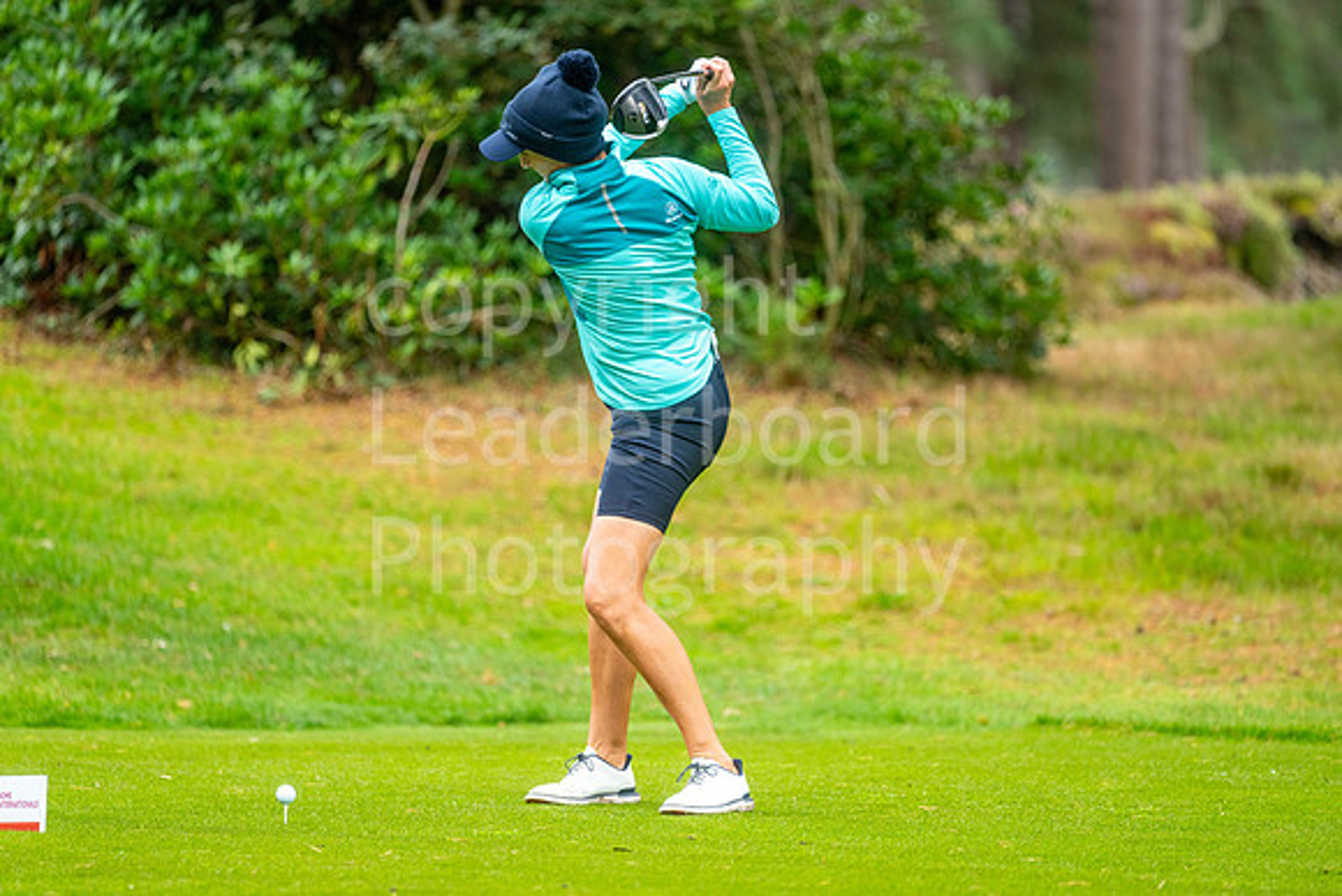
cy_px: 448
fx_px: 11185
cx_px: 671
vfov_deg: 4.6
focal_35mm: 300
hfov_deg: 6.9
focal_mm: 300
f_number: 4
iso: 800
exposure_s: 1/640
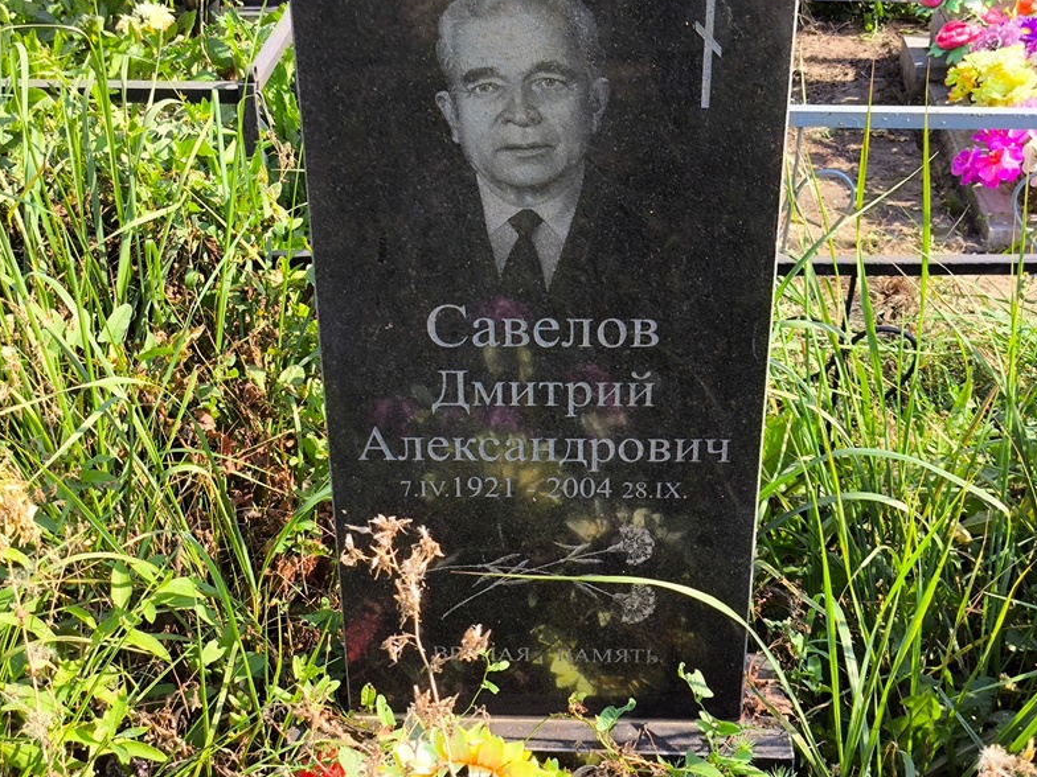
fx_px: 1528
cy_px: 391
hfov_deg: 37.5
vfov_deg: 28.6
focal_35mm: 51
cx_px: 511
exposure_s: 1/470
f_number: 1.7
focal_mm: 4.71
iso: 50
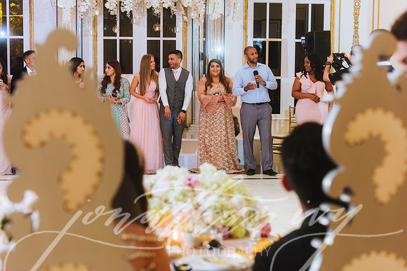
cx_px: 204
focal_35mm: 70
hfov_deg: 28.8
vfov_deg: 19.5
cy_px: 136
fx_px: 792
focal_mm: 70
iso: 2000
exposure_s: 1/100
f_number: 2.8
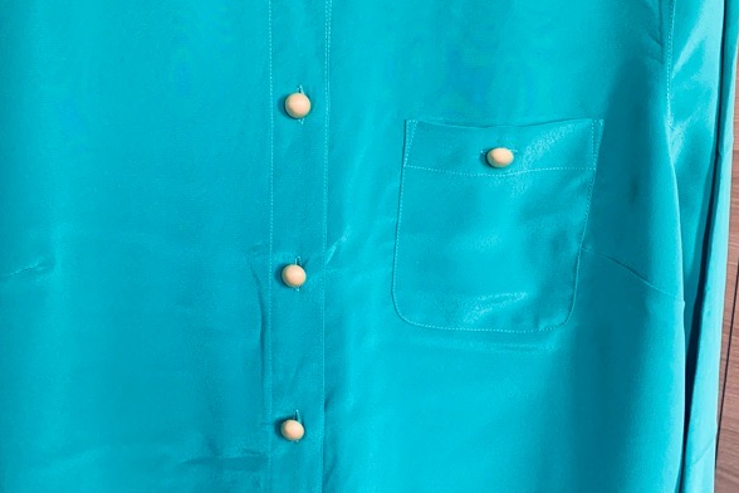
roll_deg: -0.7
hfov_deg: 42.6
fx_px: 944
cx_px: 313
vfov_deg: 29.2
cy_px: 277
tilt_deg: -14.5
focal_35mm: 46
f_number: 1.8
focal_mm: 4.25
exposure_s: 1/60
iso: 320
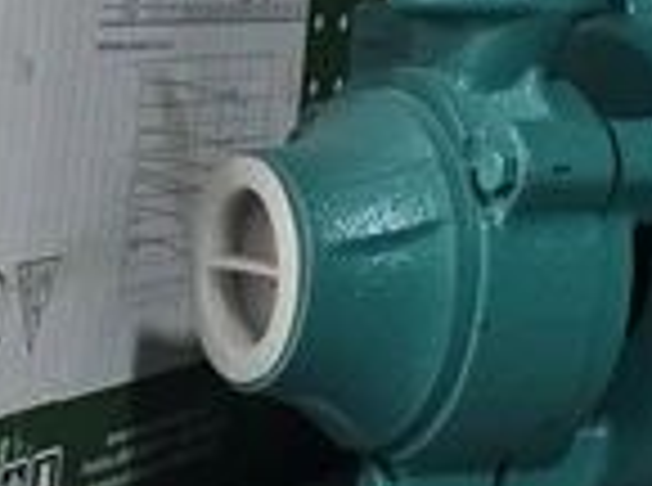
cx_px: 841
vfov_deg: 8.4
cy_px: -711
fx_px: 2987
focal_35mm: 159
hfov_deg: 12.1
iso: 160
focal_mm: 6.3
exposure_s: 1/100
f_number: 1.7
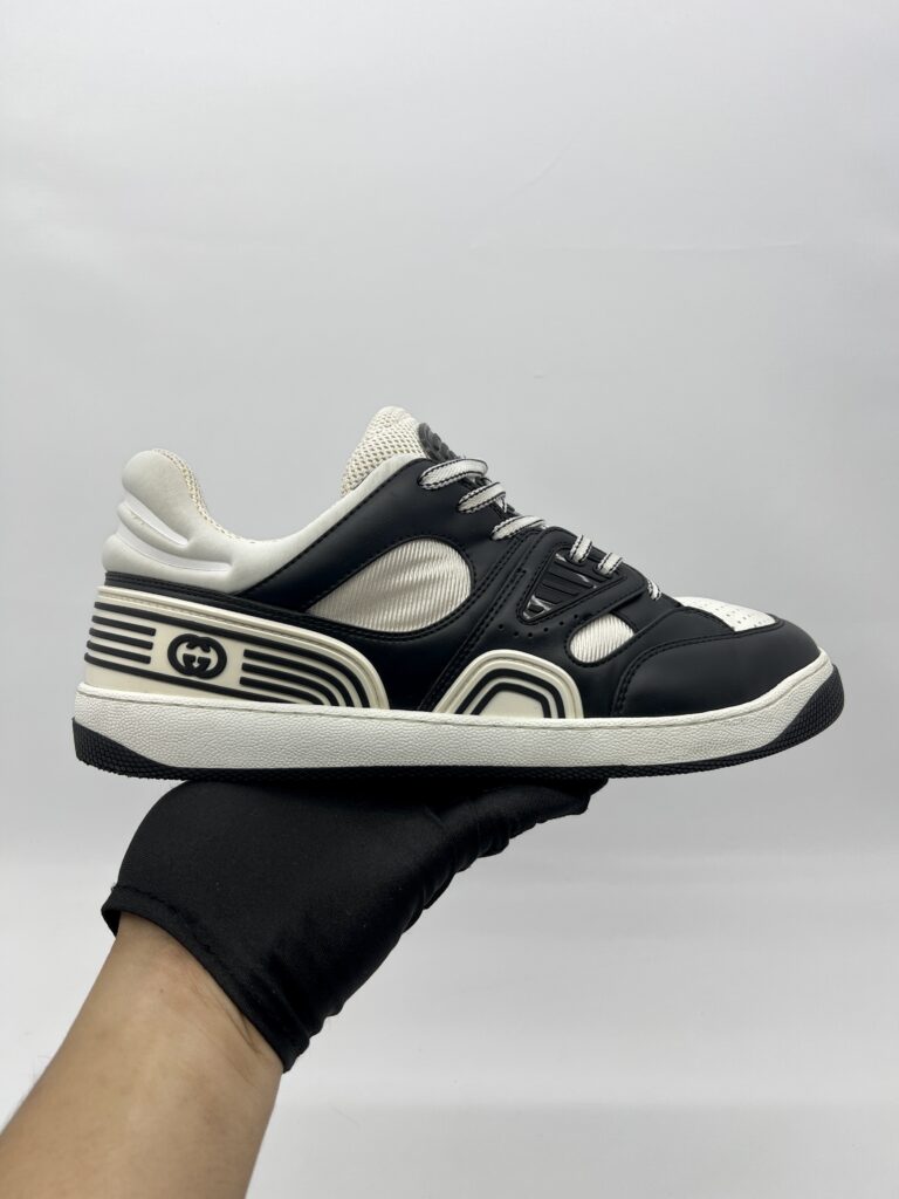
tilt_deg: -16.1
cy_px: 600
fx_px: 900
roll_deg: +0.0
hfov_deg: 53.1
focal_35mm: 26
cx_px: 450
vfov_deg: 67.3
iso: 32
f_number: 1.5
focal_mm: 5.7
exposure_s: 1/135
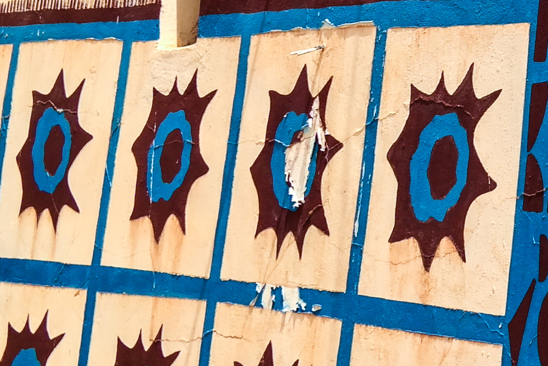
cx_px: 1197
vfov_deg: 10.3
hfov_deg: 13.0
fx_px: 1979
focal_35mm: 130
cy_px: -128
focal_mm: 18
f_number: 8
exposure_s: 1/500
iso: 100
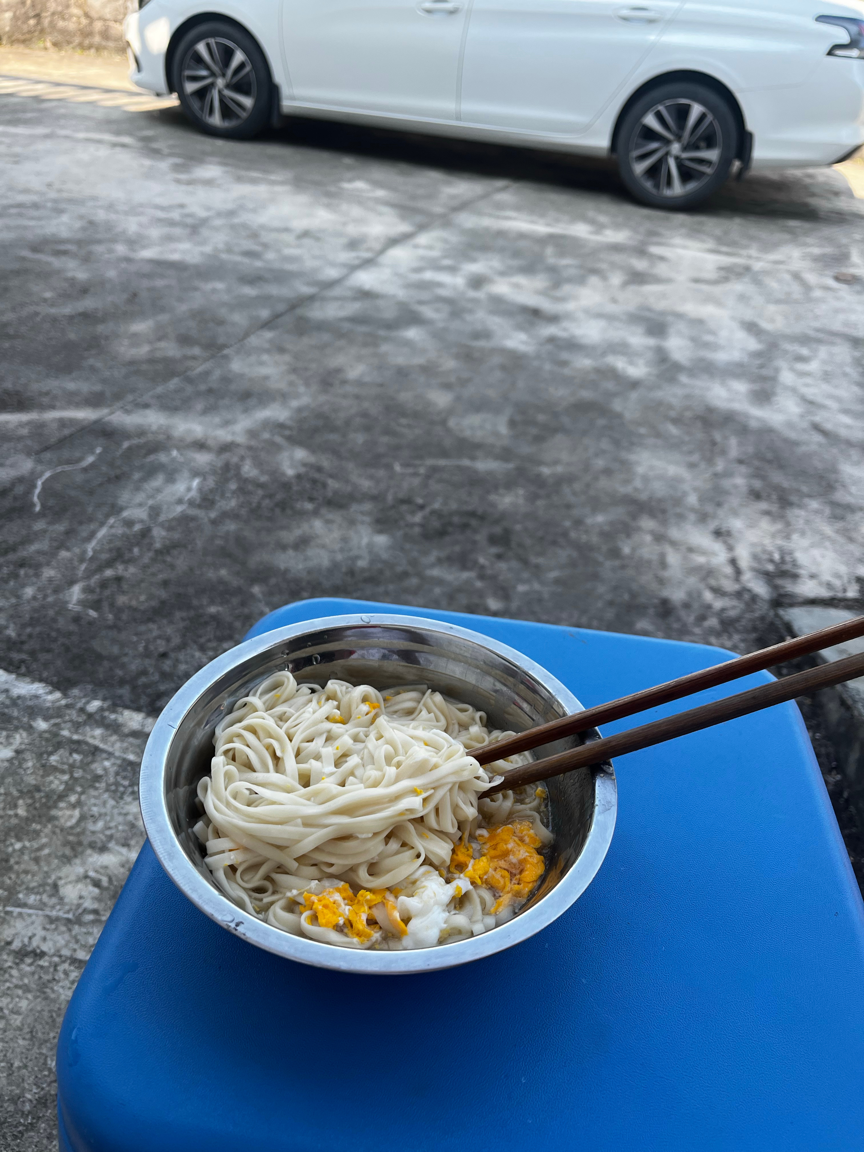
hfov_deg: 53.1
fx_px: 865
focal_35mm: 26
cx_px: 432
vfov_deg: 67.3
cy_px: 576
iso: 50
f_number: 1.6
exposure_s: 1/592
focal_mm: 5.1
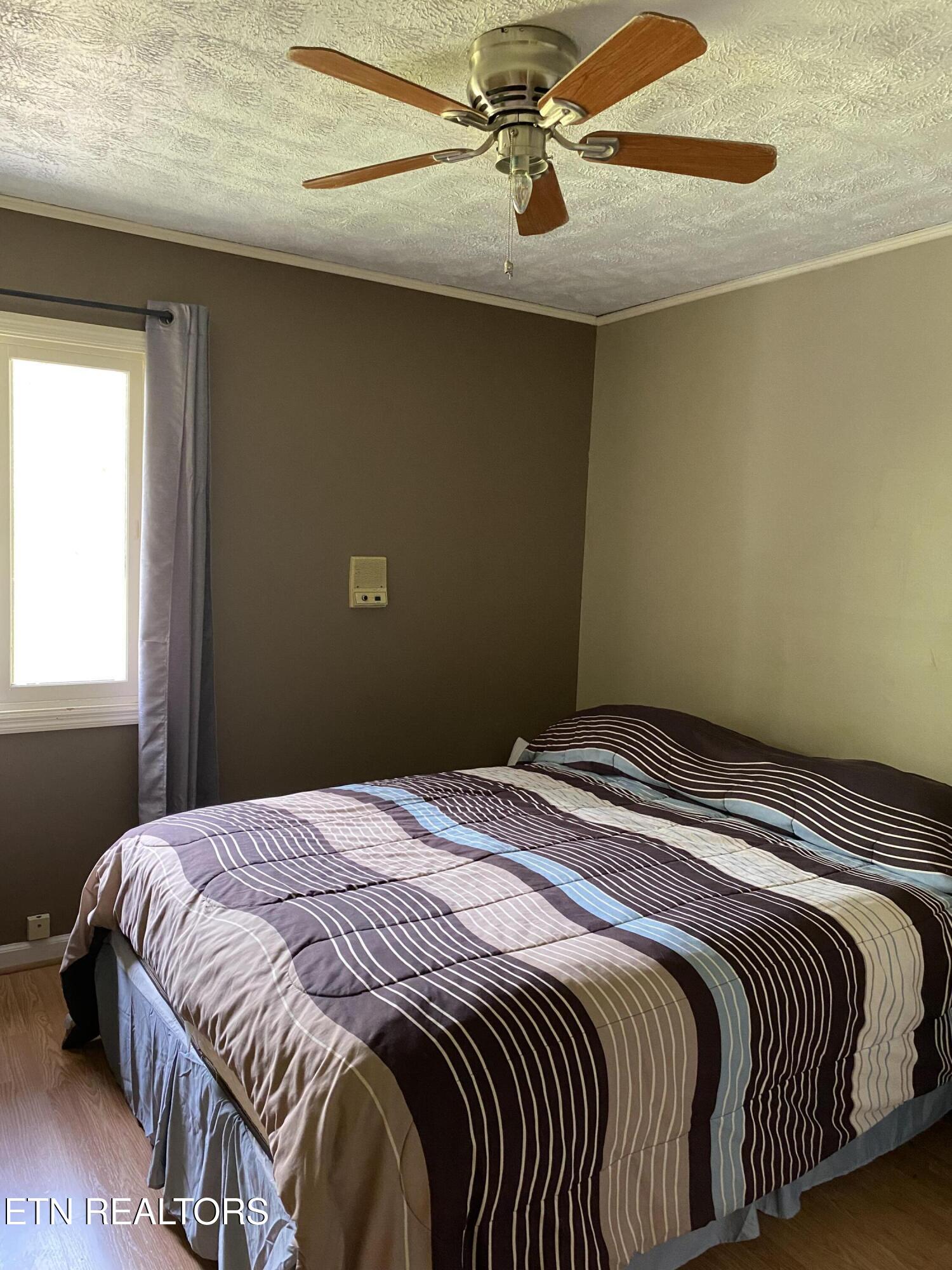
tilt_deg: -5.4
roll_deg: -2.0
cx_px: 476
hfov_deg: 53.1
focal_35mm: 26
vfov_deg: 67.3
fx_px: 953
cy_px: 635
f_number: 1.8
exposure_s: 1/60
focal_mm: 4.25
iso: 400
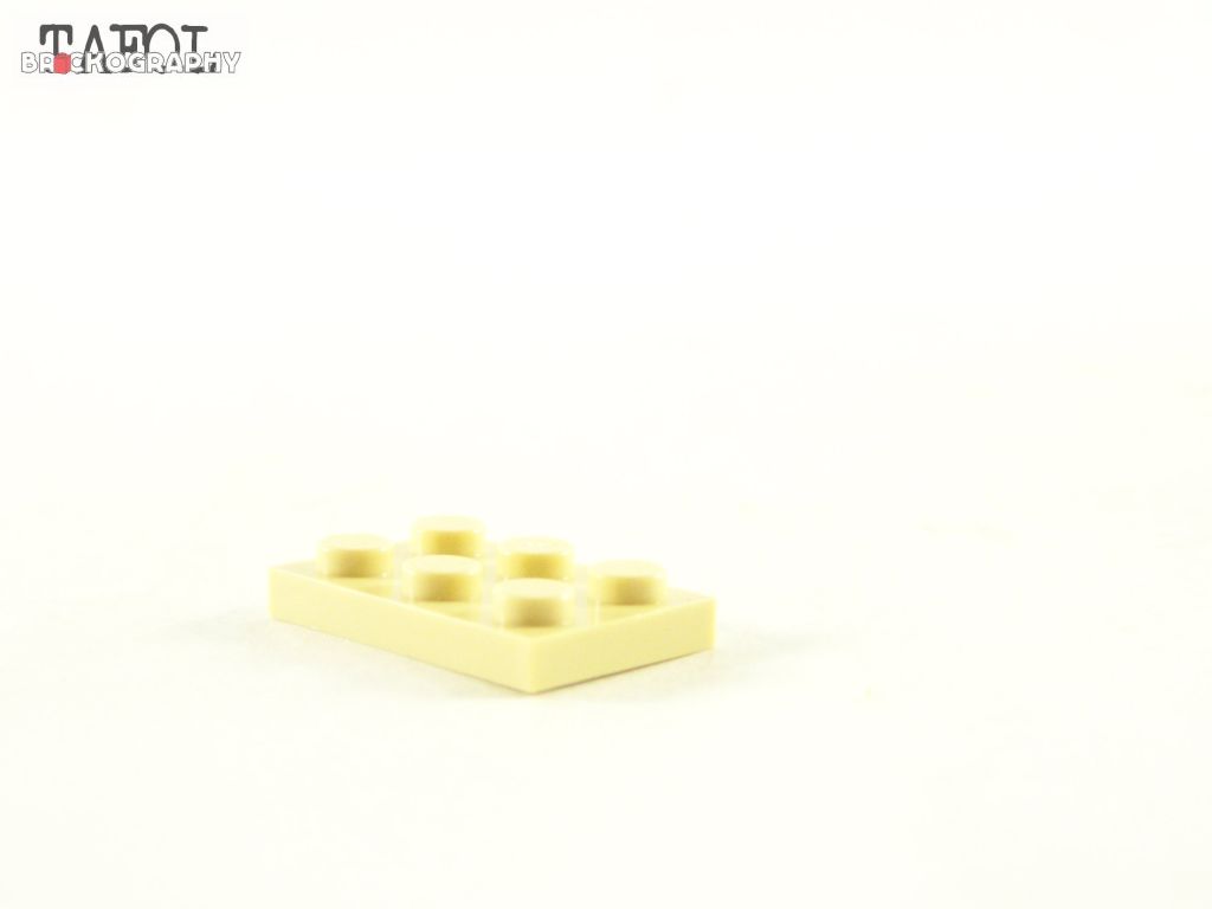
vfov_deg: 15.7
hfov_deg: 20.9
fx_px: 3291
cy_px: 454
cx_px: 606
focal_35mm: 94
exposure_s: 1/60
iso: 400
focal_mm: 15.6
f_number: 3.2
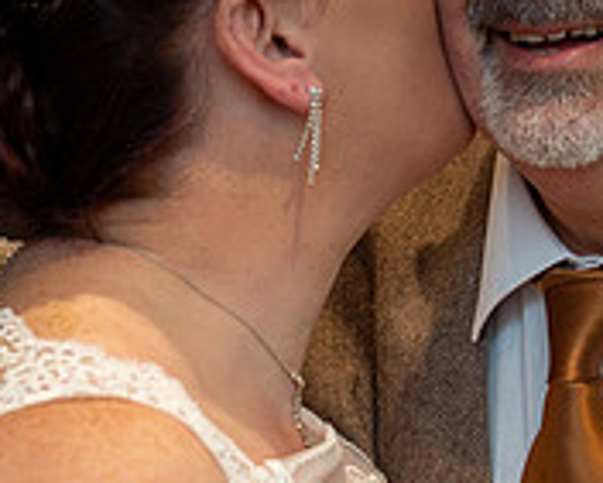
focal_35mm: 154
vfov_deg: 10.0
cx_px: 473
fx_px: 2750
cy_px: 139
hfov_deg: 12.5
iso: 160
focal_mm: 35
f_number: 3.2
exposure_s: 1/80
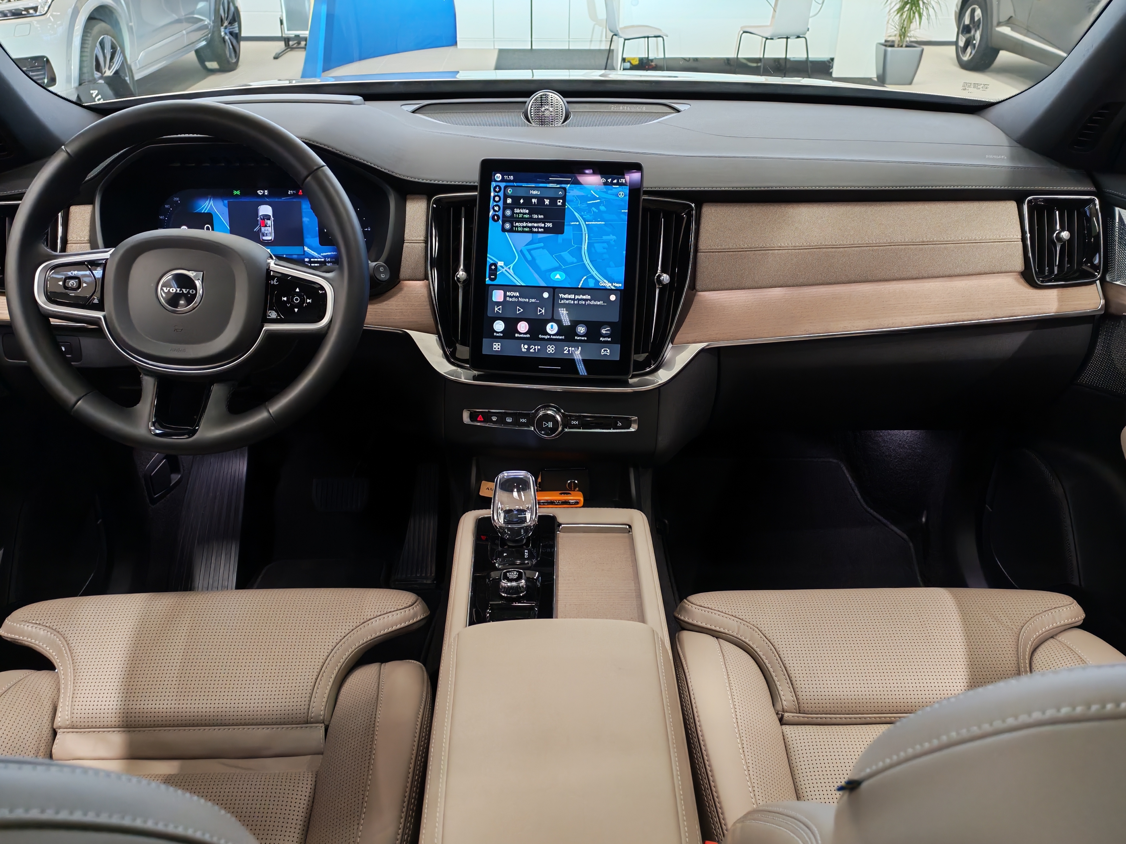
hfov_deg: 58.4
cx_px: 563
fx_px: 1008
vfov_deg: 45.4
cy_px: 422
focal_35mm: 31
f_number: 1.9
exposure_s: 1/50
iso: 800
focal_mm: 6.12
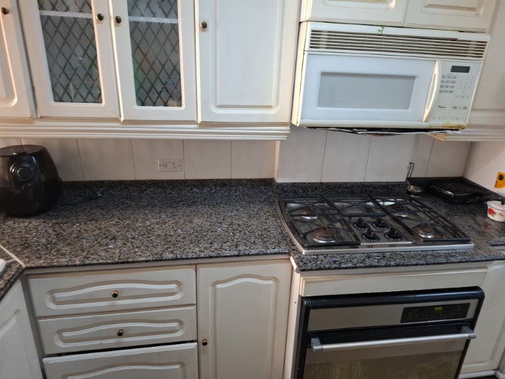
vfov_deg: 58.9
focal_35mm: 23
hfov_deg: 73.9
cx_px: 252
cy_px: 190
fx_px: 336
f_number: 1.8
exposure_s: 1/30
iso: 250
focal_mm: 5.54
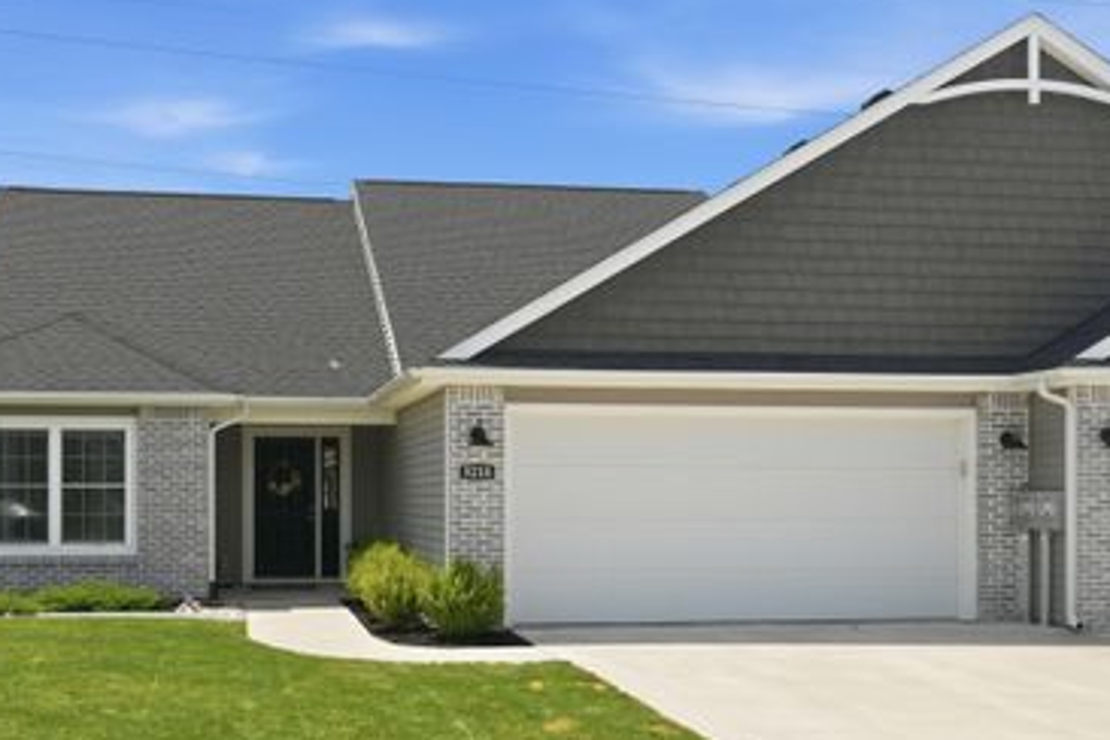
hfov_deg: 47.1
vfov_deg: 32.5
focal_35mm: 41
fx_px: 1264
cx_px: 428
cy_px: 438
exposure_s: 1/4000
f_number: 4
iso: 800
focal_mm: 20
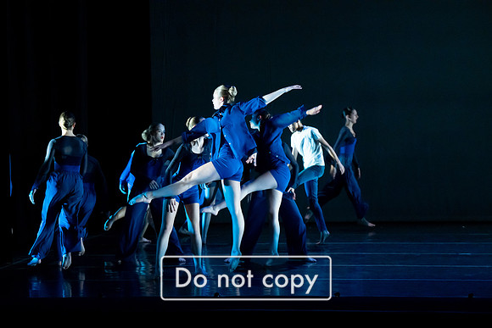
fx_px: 1449
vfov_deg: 12.9
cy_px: 164
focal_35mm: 106
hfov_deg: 19.3
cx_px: 246
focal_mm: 106
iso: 4000
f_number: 4.5
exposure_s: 1/250
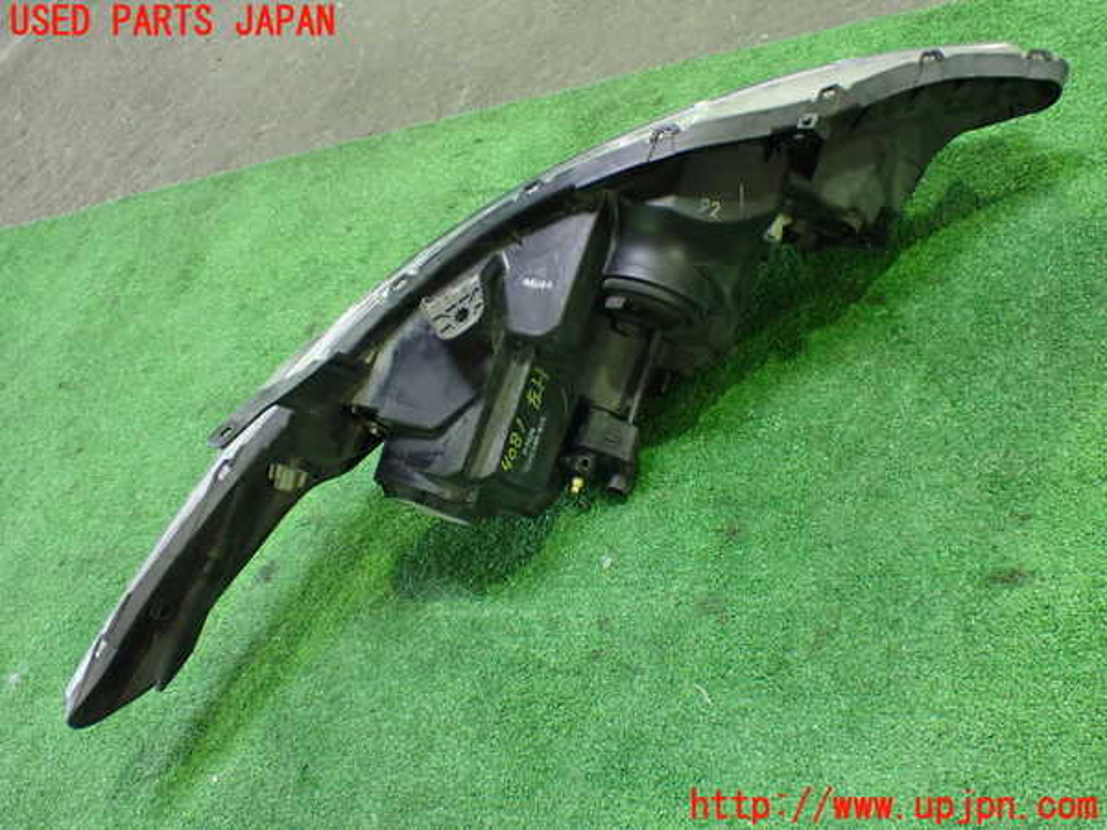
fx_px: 1215
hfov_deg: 49.0
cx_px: 554
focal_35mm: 38
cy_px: 415
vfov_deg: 37.7
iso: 1000
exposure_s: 1/40
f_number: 2.7
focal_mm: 6.83
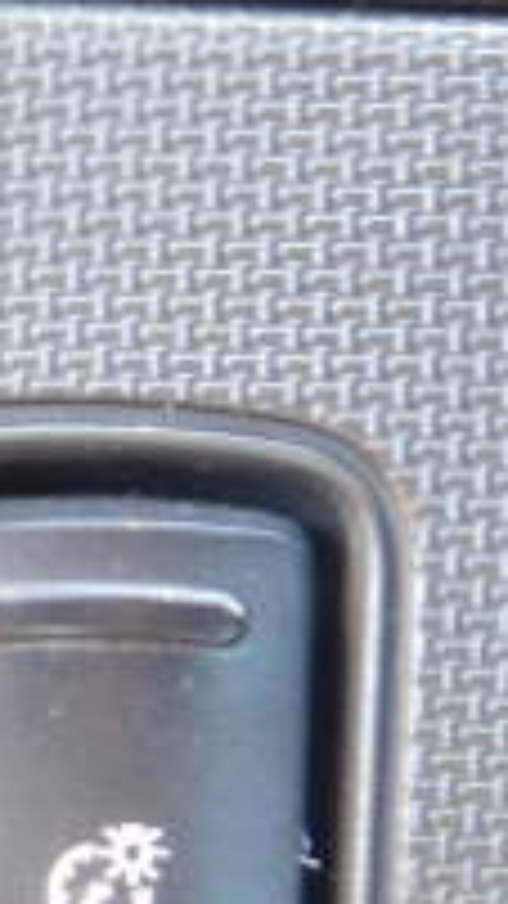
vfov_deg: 10.5
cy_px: 819
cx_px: -670
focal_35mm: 205
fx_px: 4911
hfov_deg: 5.7
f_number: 4
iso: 400
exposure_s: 1/13
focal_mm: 10.4
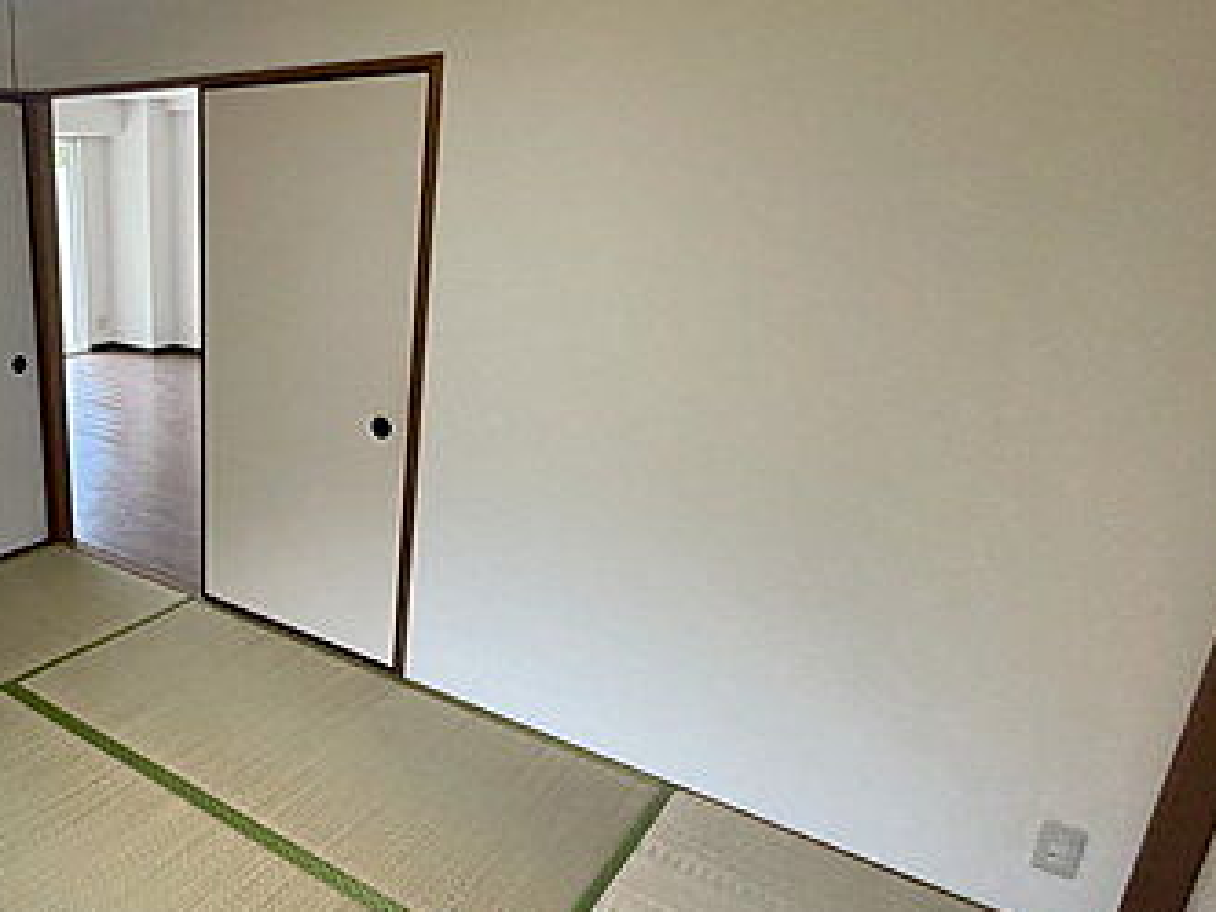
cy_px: 469
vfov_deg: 51.3
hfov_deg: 59.1
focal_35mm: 27
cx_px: 209
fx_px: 948
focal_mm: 1.55
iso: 250
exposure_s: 1/120
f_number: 2.4
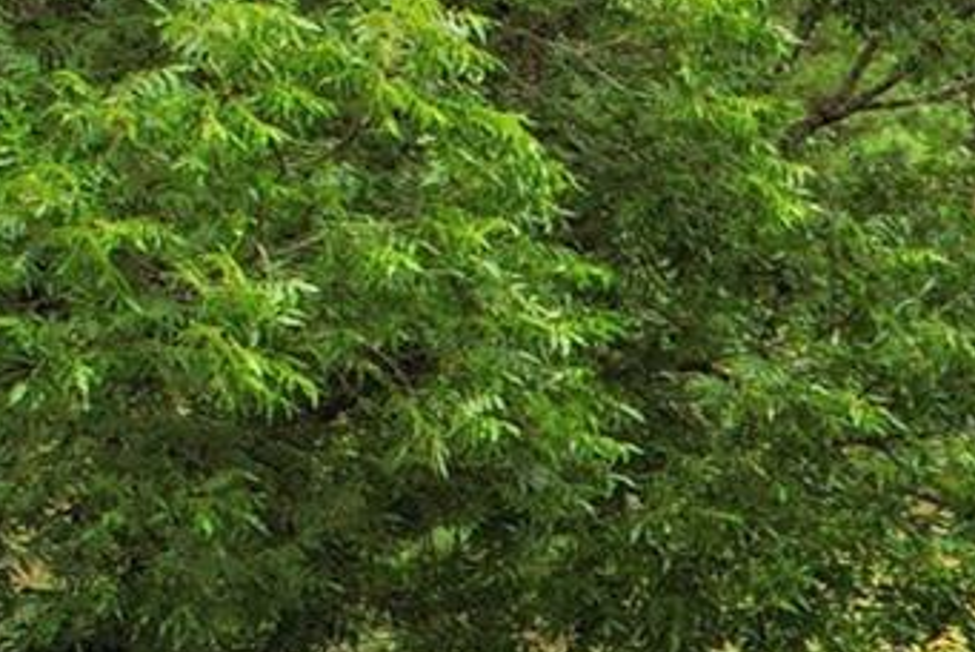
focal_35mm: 132
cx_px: 2267
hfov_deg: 12.5
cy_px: 1200
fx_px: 3578
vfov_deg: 9.8
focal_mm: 8.4
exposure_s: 1/60
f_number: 2.8
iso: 110
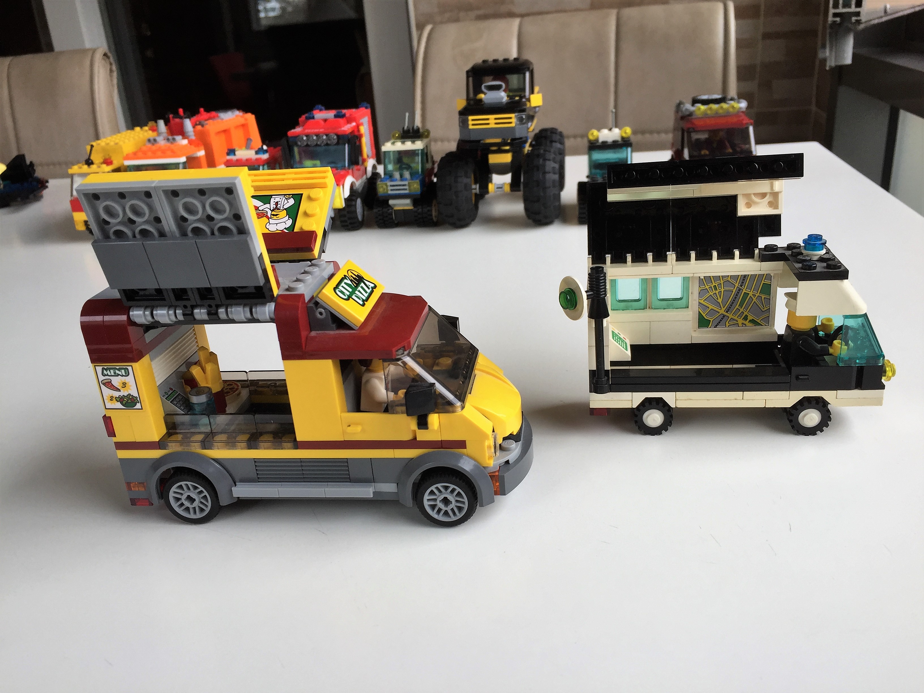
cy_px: 346
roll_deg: +3.6
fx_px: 774
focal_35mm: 29
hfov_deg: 61.7
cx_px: 462
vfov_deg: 48.2
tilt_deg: -24.1
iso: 32
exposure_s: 1/214
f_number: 2.2
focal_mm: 4.15
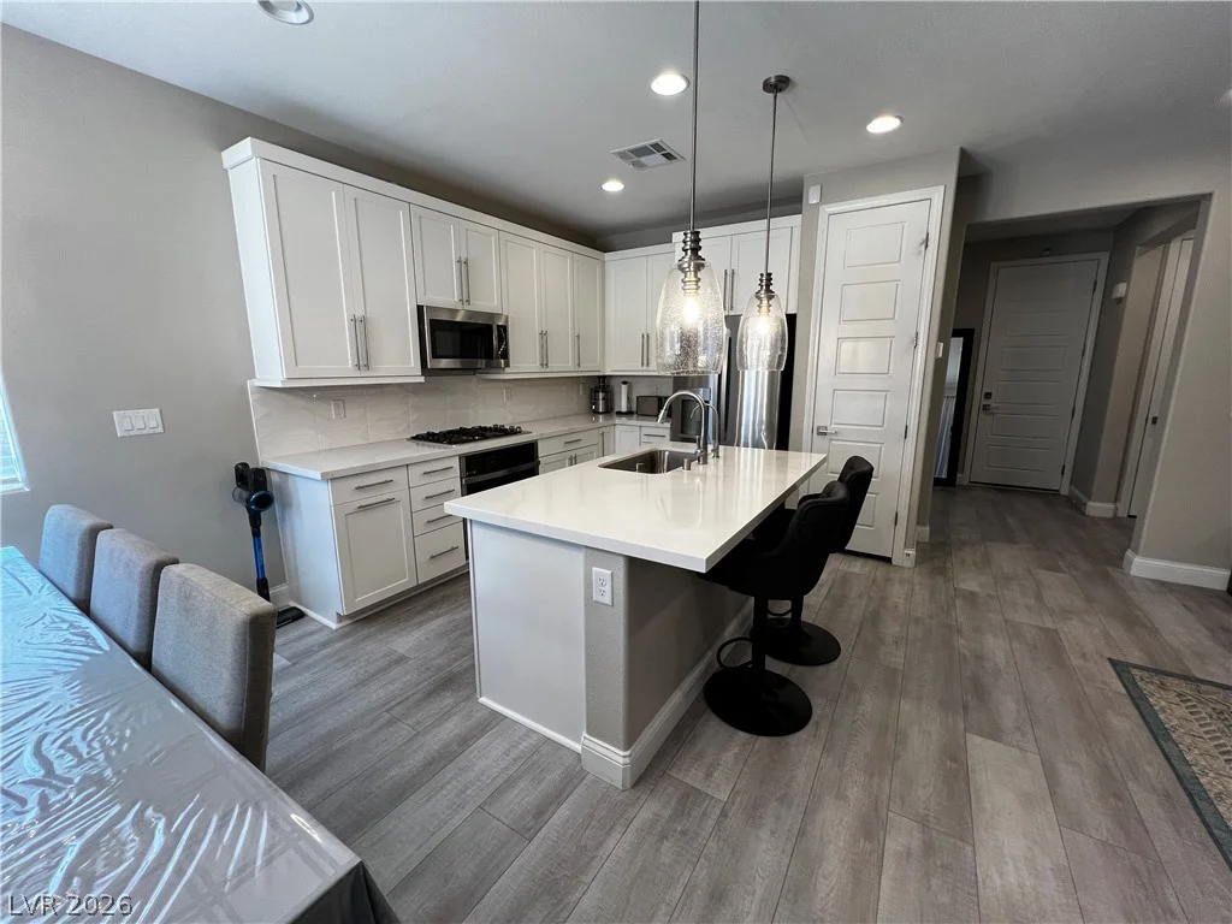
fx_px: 463
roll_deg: +0.1
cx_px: 616
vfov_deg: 89.9
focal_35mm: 13
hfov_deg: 106.2
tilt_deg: -9.7
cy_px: 462
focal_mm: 1.57
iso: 125
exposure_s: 1/120
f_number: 1.8
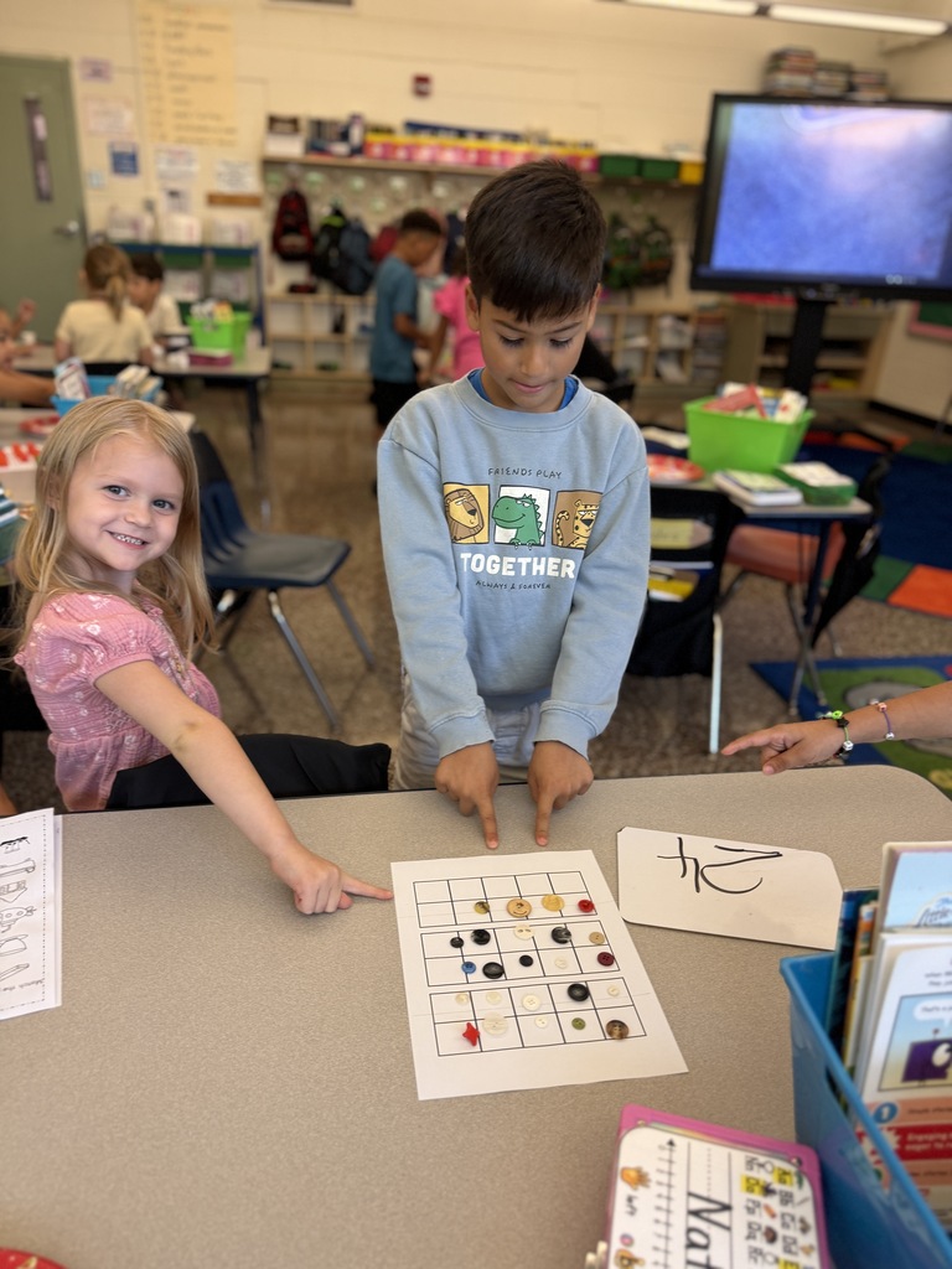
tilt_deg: -23.7
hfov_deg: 56.8
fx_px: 880
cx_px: 476
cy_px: 634
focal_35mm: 24
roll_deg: -3.5
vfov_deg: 71.6
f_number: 1.78
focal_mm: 6.76
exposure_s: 1/60
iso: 125
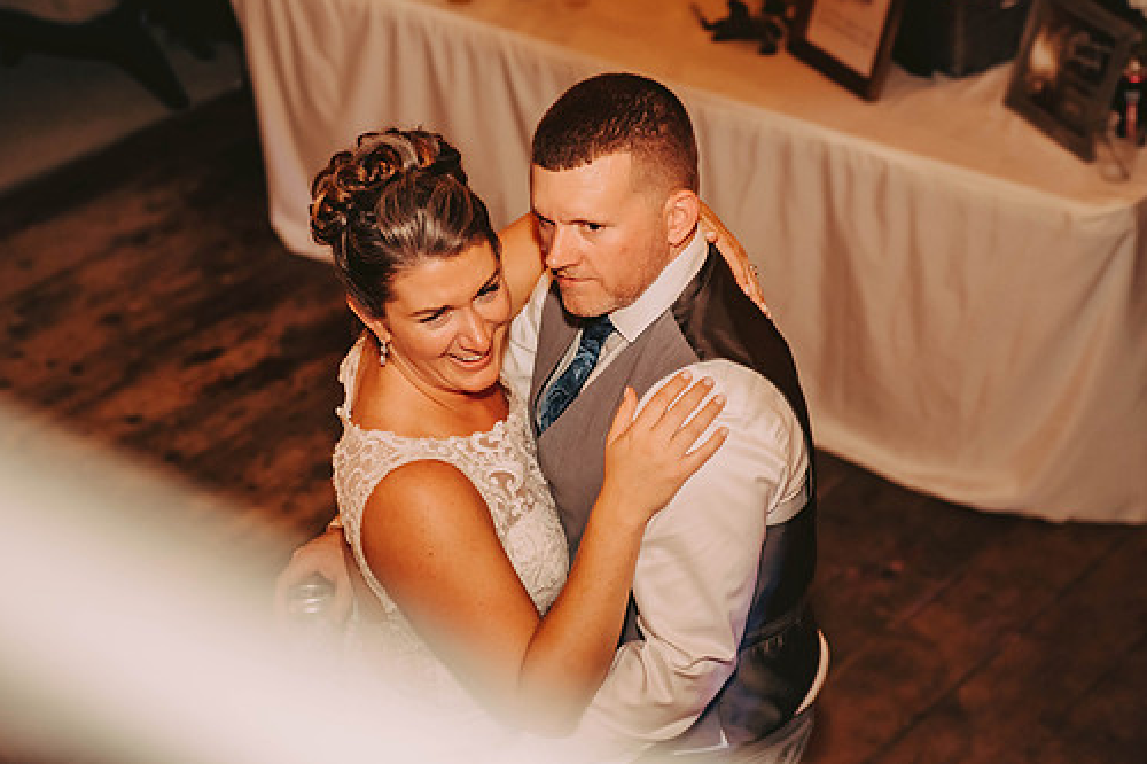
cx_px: 551
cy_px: 325
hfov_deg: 23.4
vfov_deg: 15.7
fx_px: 2771
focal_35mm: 87
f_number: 2.8
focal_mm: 75
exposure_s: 1/125
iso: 1250
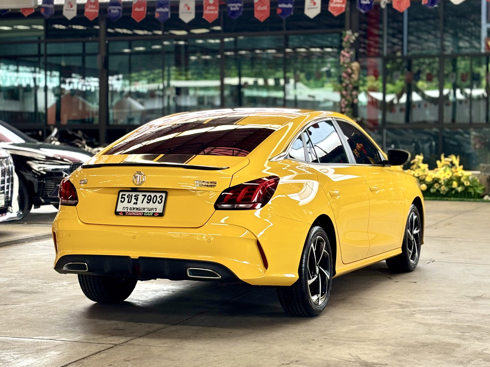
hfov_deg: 36.8
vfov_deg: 28.0
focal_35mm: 52
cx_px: 245
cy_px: 184
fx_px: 736
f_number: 1.6
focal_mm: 5.96
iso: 50
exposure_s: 1/87
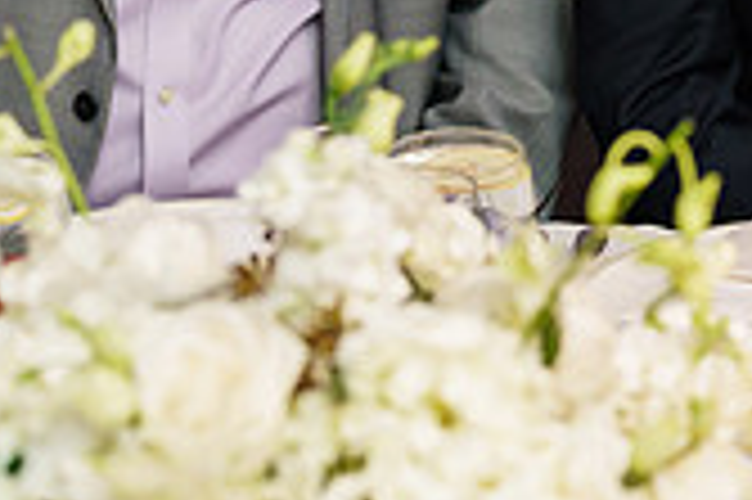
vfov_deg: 7.7
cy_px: -304
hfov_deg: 11.5
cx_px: 991
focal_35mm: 174
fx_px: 3631
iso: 1000
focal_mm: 50
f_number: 2.5
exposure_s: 1/250
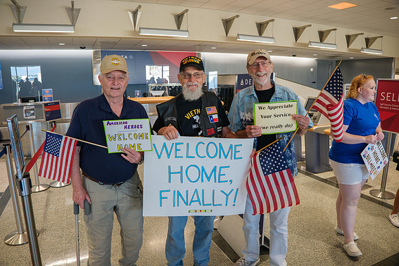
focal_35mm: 24
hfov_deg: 73.7
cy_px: 133
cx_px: 200
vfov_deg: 53.2
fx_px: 266
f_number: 4
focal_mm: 16
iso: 640
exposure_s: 1/40
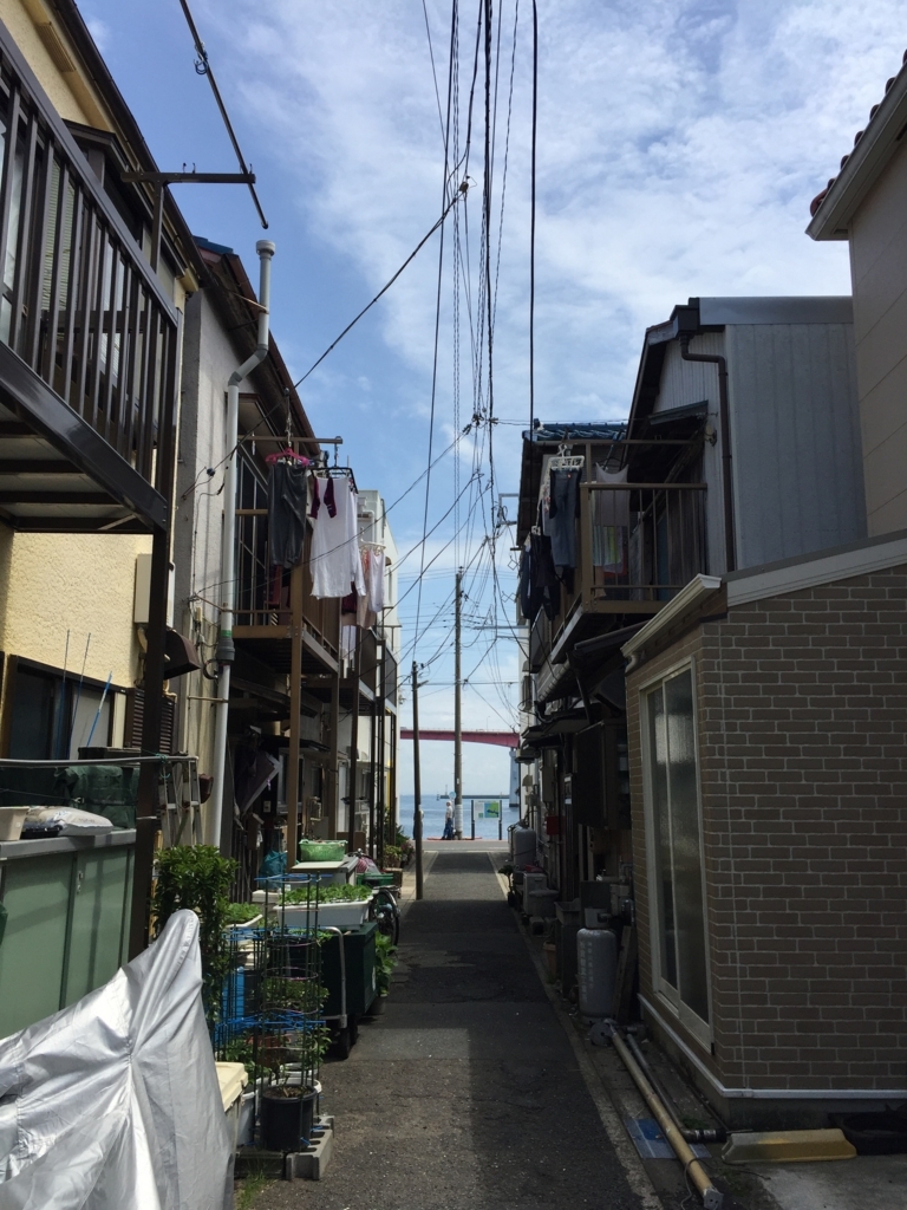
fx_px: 1013
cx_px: 454
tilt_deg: +10.7
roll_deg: +0.2
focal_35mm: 29
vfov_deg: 61.7
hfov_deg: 48.2
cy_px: 605
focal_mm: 4.15
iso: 32
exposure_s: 1/2475
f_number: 2.2
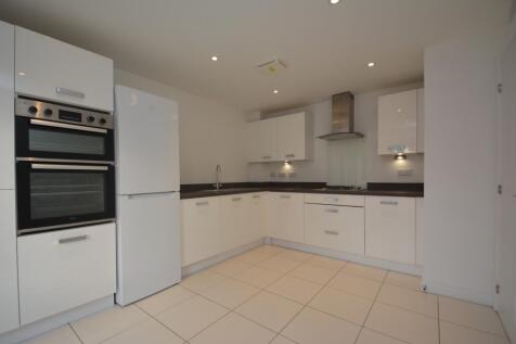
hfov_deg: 100.4
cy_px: 172
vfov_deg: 77.3
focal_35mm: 15
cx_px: 258
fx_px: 215
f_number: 5
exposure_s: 1/100
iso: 200
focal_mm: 10
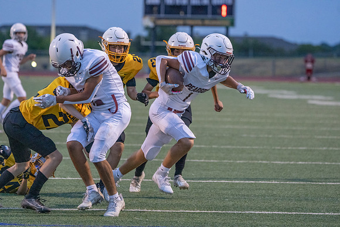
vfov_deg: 5.6
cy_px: 114
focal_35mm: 247
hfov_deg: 8.3
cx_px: 170
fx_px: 2333
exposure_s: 1/1000
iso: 8000
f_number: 5.6
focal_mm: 247
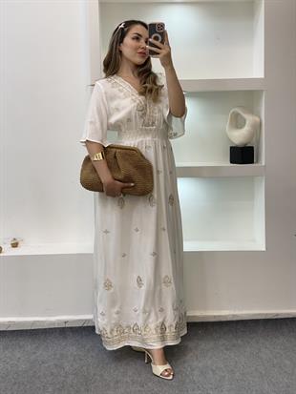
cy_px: 197
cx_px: 148
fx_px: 593
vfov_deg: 36.8
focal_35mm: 52
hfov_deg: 28.0
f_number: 2
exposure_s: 1/100
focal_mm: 6
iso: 64
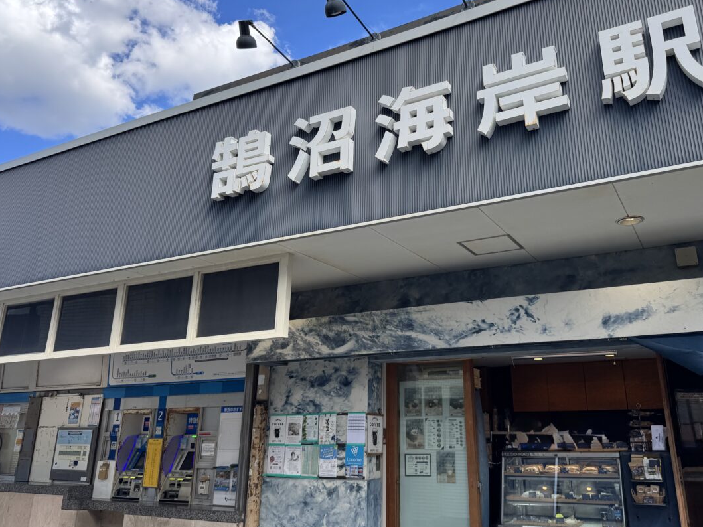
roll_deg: +0.6
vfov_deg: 48.0
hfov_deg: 61.4
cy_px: 218
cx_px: 397
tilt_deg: +20.2
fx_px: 589
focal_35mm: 29
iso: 80
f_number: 1.78
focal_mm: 6.76
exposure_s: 1/1193
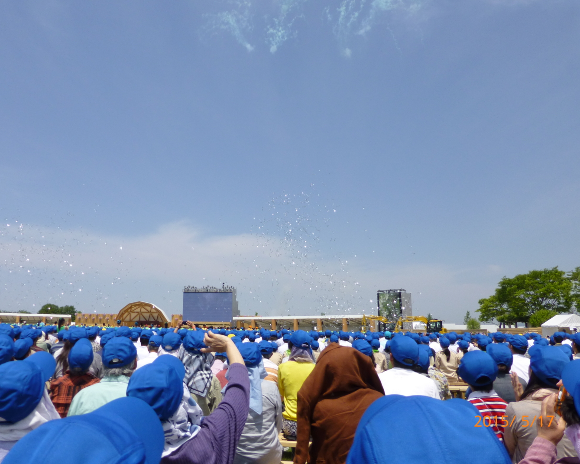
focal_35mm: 28
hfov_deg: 62.0
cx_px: 252
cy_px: 213
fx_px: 481
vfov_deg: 51.5
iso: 100
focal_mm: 4.3
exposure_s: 1/1600
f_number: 4
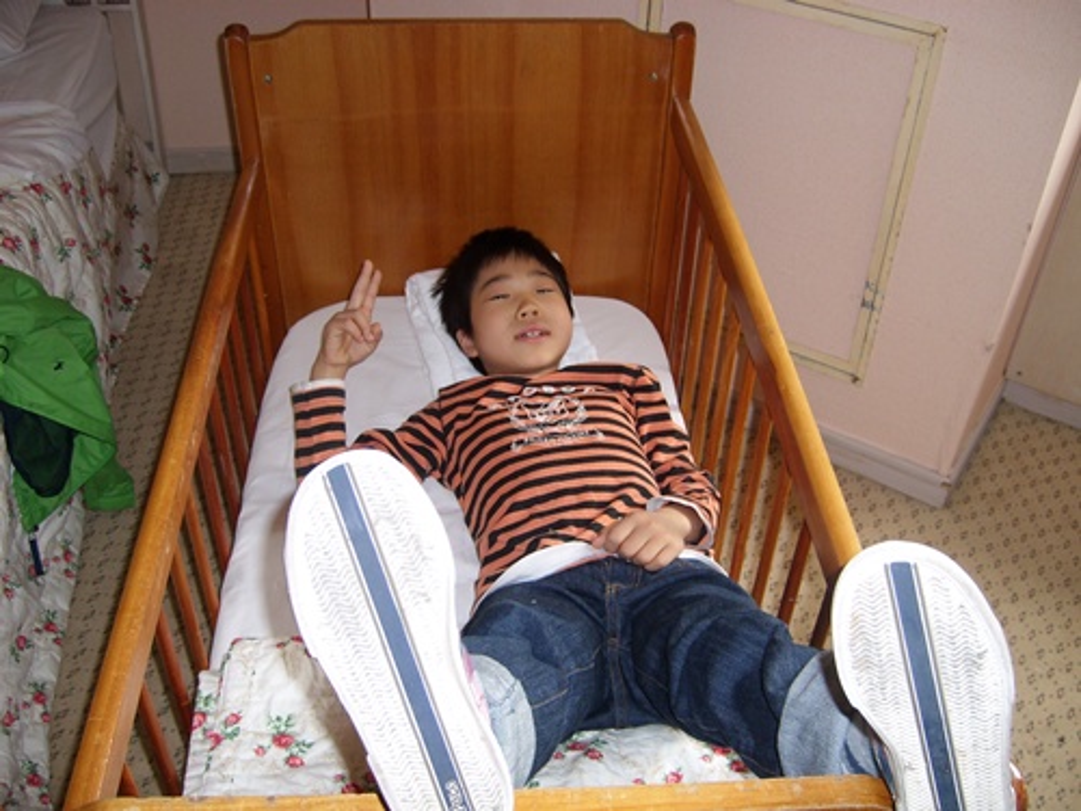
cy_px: 406
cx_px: 540
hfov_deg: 52.6
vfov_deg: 40.7
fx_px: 1093
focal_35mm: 35
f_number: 2.8
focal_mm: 5.8
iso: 50
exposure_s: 1/30
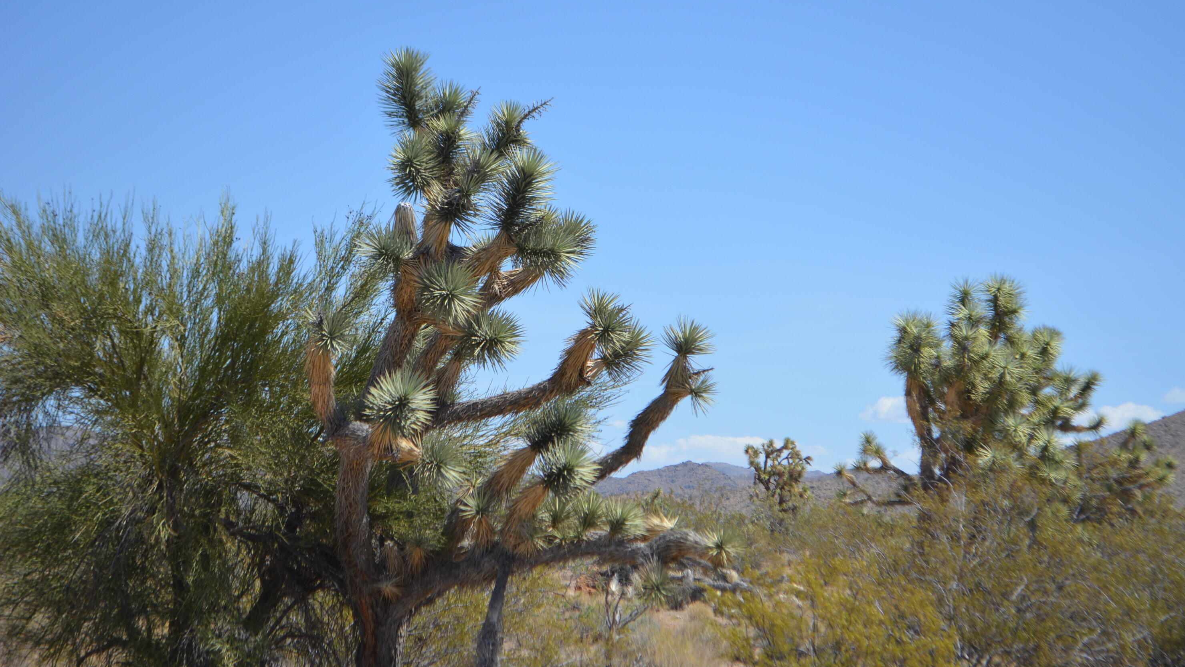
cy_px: 346
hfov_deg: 24.3
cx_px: 599
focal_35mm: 88
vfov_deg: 13.8
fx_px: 2750
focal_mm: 55
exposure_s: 1/1600
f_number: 6.3
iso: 400
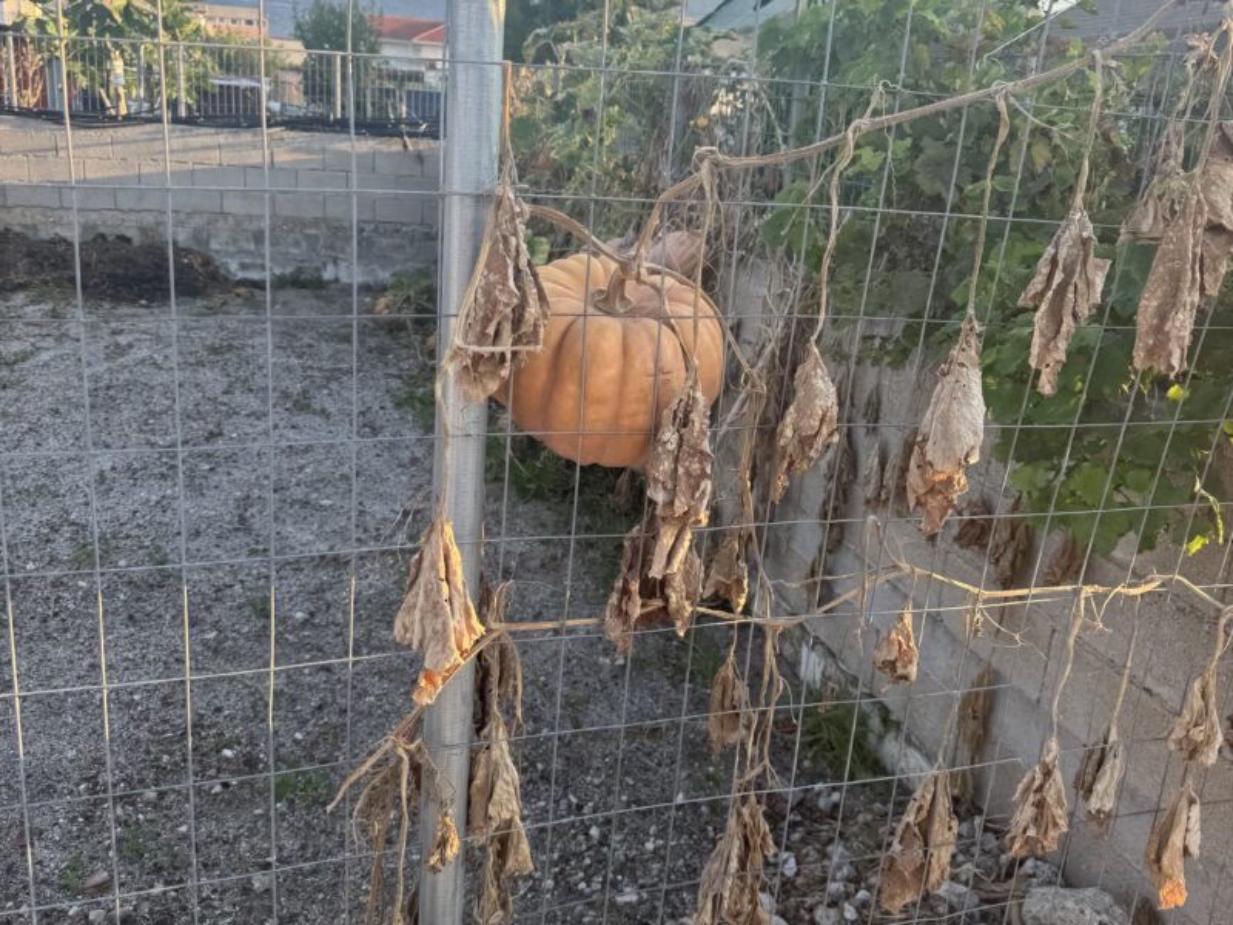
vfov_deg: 56.8
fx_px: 855
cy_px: 462
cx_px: 616
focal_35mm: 24
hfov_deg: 71.6
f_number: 1.78
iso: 80
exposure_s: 1/739
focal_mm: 6.76
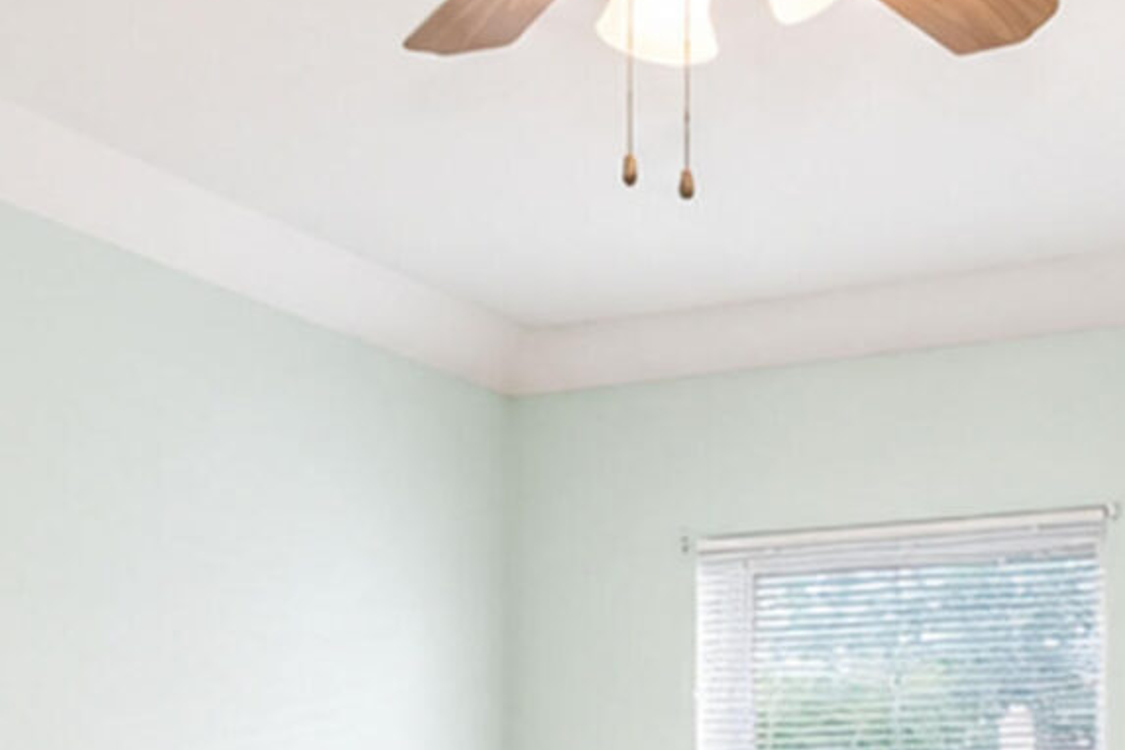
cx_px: 738
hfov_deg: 29.9
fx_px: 2094
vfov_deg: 19.1
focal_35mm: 67
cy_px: 924
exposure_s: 1/125
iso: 2000
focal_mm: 10
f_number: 8
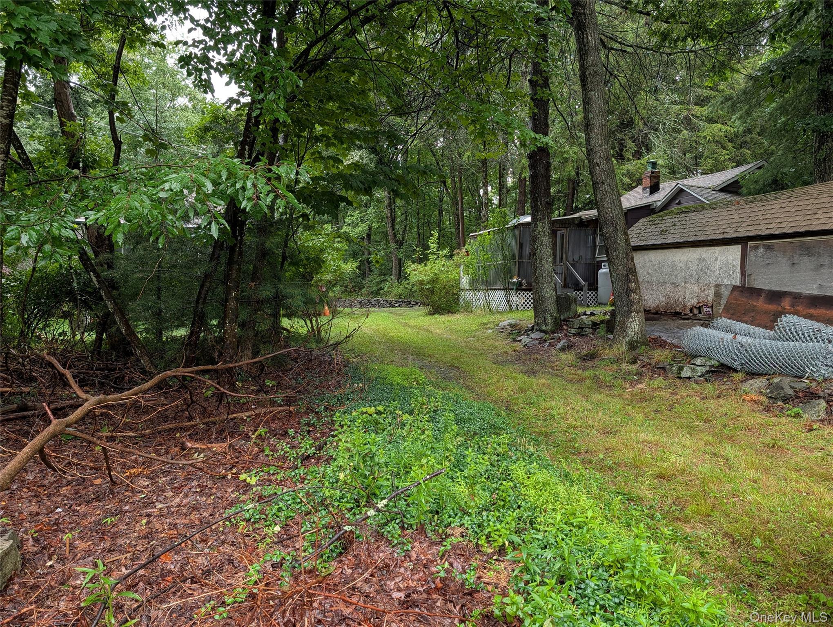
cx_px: 416
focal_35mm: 24
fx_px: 578
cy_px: 314
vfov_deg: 56.9
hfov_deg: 71.5
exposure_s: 1/169
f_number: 1.68
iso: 30
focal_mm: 6.9
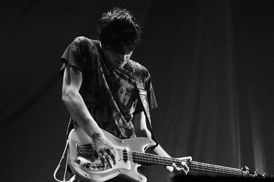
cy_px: 91
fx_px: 798
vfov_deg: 13.0
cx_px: 137
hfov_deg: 19.5
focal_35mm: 105
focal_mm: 70
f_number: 2.8
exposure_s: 1/100
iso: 1000
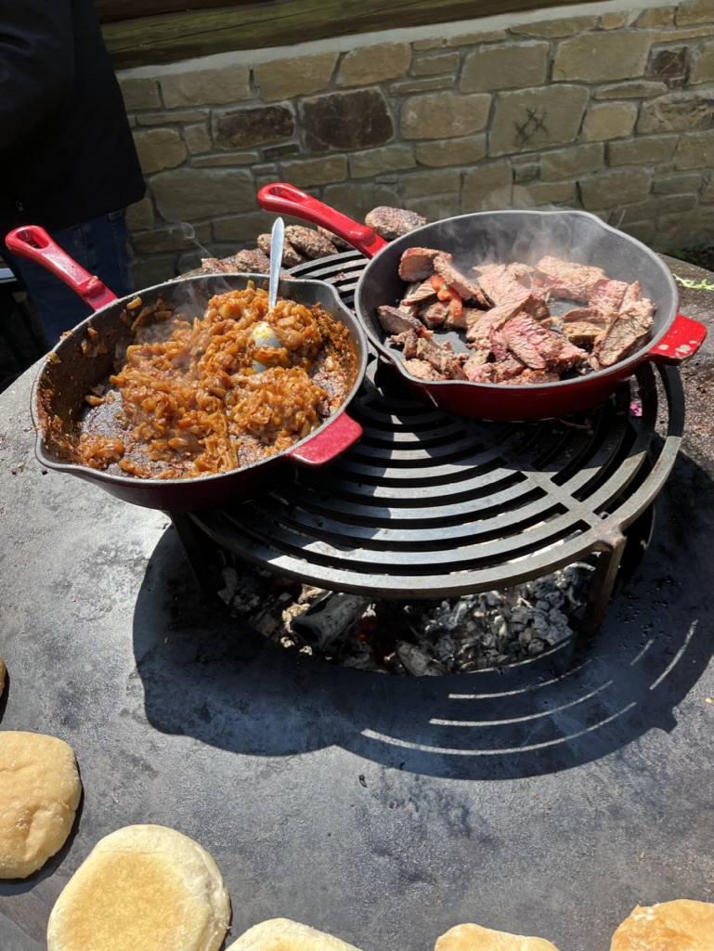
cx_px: 357
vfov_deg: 67.3
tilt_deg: -47.0
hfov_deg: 53.1
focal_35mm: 26
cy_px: 476
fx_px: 714
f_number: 1.6
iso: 50
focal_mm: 5.1
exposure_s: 1/1163
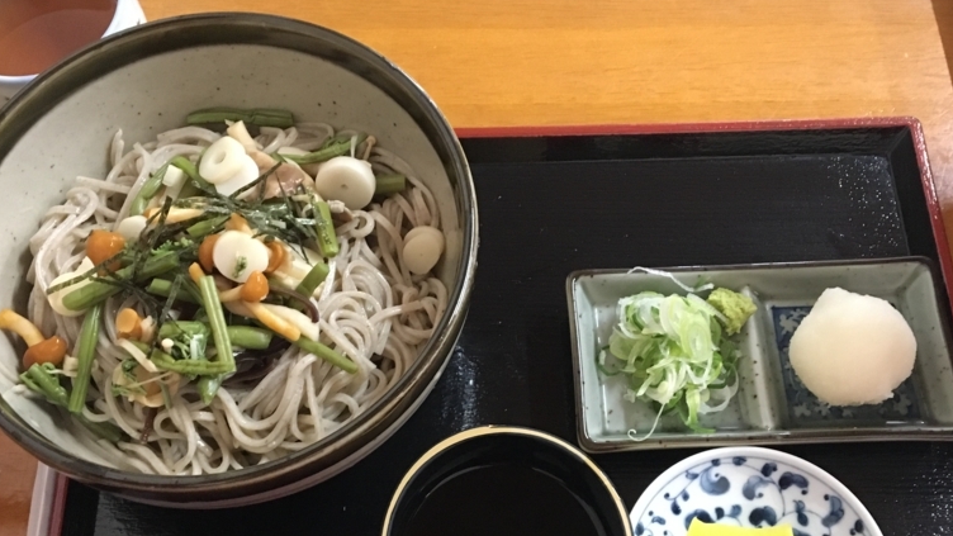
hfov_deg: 47.4
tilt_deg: -65.4
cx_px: 480
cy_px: 331
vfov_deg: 27.6
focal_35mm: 43
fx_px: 1087
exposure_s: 1/15
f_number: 2.2
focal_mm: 4.15
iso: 250
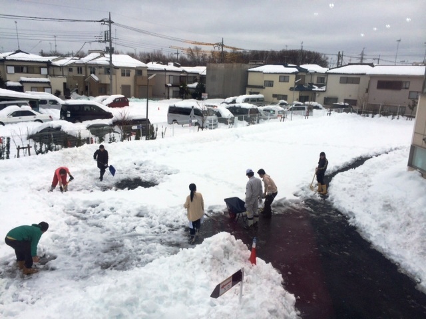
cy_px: 160
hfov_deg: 60.0
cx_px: 213
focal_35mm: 30
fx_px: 369
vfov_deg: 46.8
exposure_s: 1/4115
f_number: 2.2
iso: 40
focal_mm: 4.12
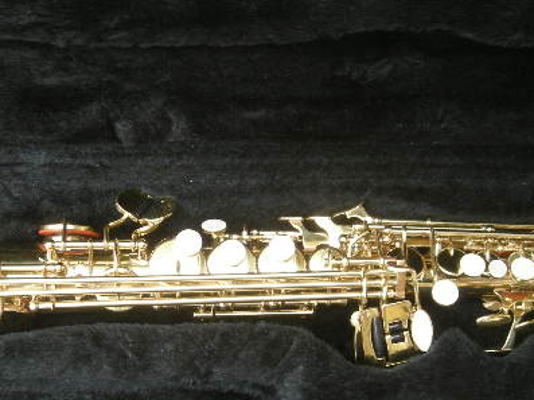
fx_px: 1094
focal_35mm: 71
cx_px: 215
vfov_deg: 20.7
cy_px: 228
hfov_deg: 27.4
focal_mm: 7.1
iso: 118
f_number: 3.1
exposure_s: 1/59.8
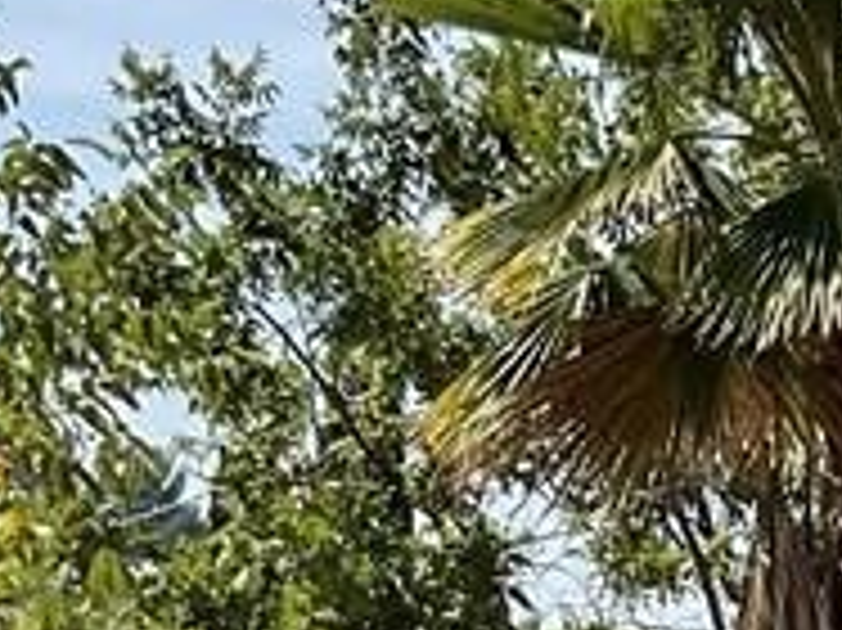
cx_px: 1306
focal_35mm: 159
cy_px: 1300
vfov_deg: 8.8
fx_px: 3865
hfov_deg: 11.8
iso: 16
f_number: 1.8
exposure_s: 1/1912
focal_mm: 3
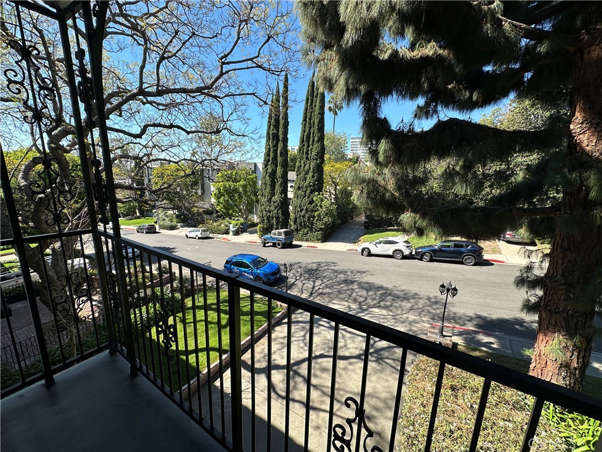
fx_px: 243
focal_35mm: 14
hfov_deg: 102.1
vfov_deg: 85.7
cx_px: 301
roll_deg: -1.7
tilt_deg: -12.1
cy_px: 226
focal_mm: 2.22
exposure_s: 1/739
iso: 50
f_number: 2.2
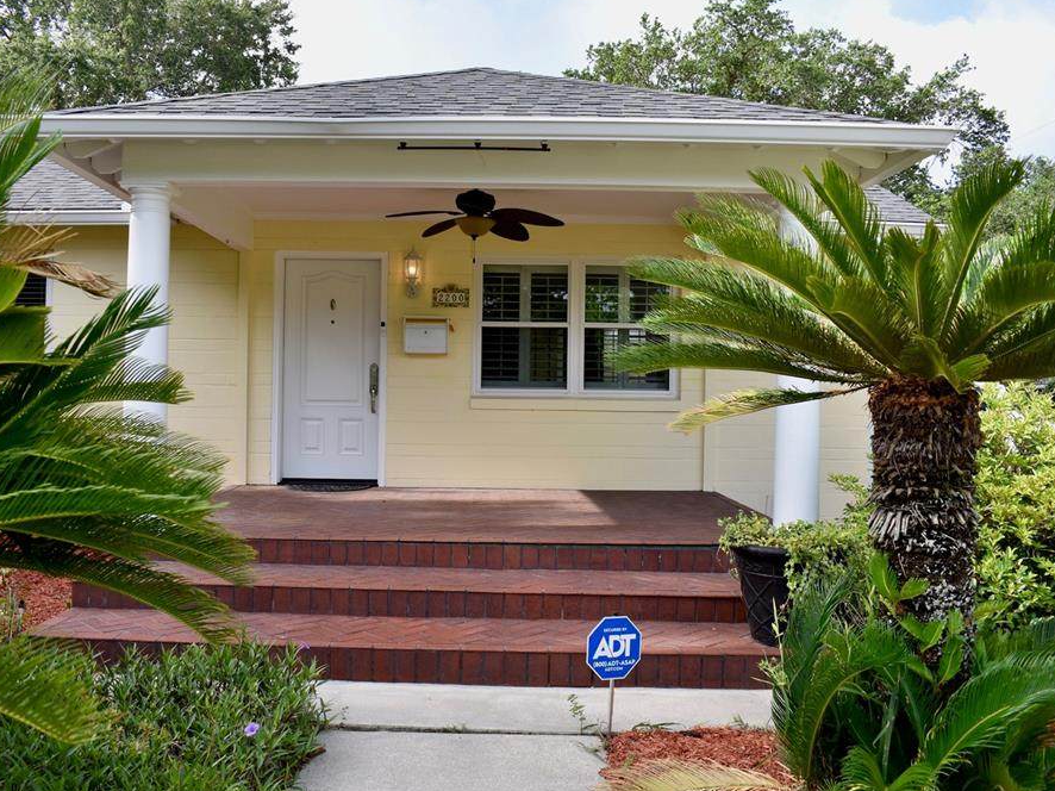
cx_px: 482
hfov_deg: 59.9
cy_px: 391
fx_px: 914
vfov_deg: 46.8
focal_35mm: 30
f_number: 6.3
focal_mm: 18
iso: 200
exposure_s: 1/250
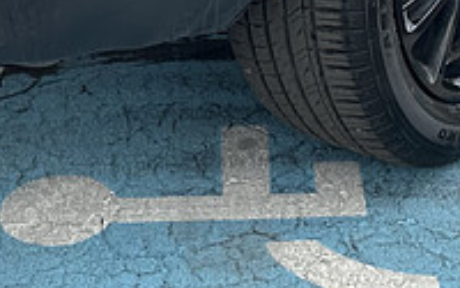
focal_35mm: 130
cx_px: 191
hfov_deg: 16.1
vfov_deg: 9.3
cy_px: -346
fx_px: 1630
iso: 80
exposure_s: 1/1779
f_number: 1.78
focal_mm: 6.86
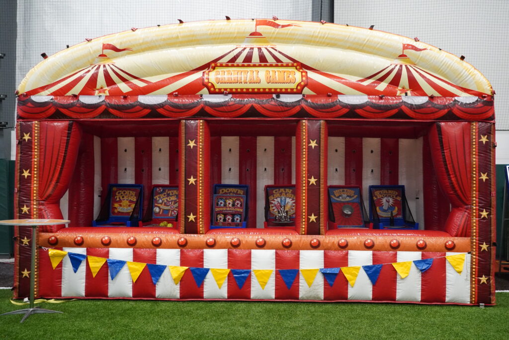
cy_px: 170
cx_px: 254
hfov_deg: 57.2
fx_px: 467
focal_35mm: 33
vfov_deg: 40.0
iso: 3200
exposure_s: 1/160
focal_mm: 22
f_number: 4
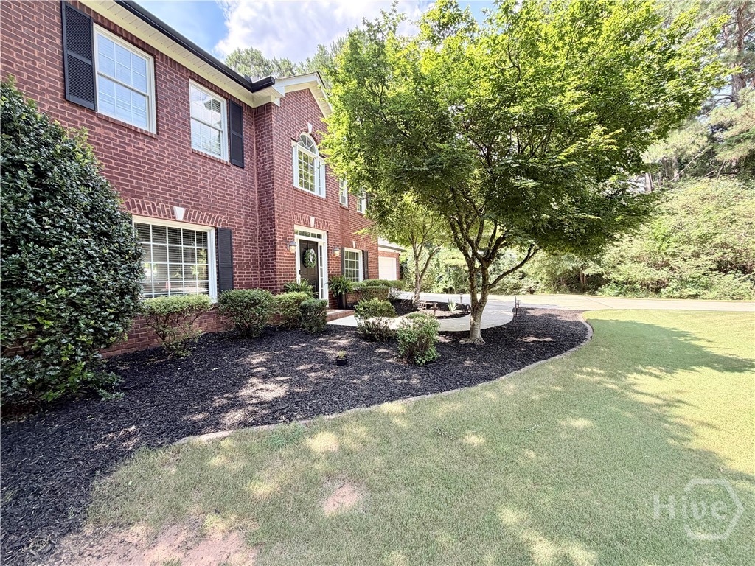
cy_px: 283
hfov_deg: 102.1
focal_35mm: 14
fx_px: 305
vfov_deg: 85.7
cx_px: 378
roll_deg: +1.5
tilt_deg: -0.6
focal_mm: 2.22
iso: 50
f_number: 2.2
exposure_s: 1/121
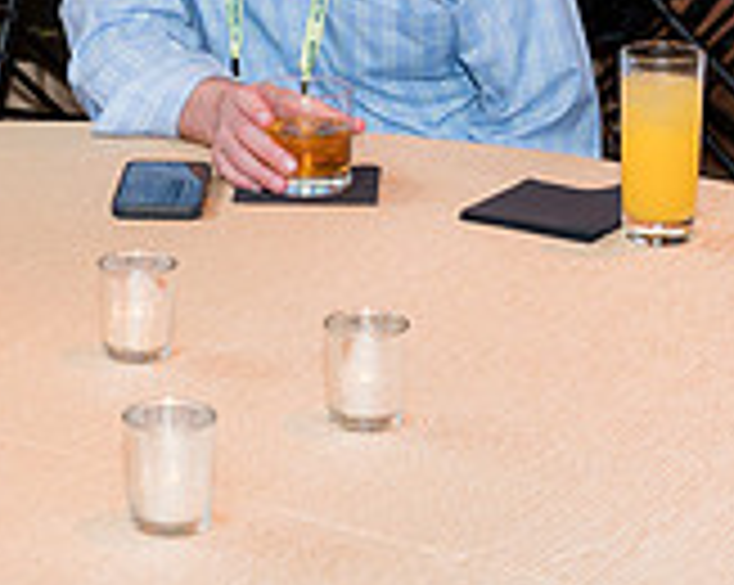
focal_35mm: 120
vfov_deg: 12.6
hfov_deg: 15.7
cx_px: -27
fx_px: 2604
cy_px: -50
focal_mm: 35
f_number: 4
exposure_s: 1/100
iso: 800
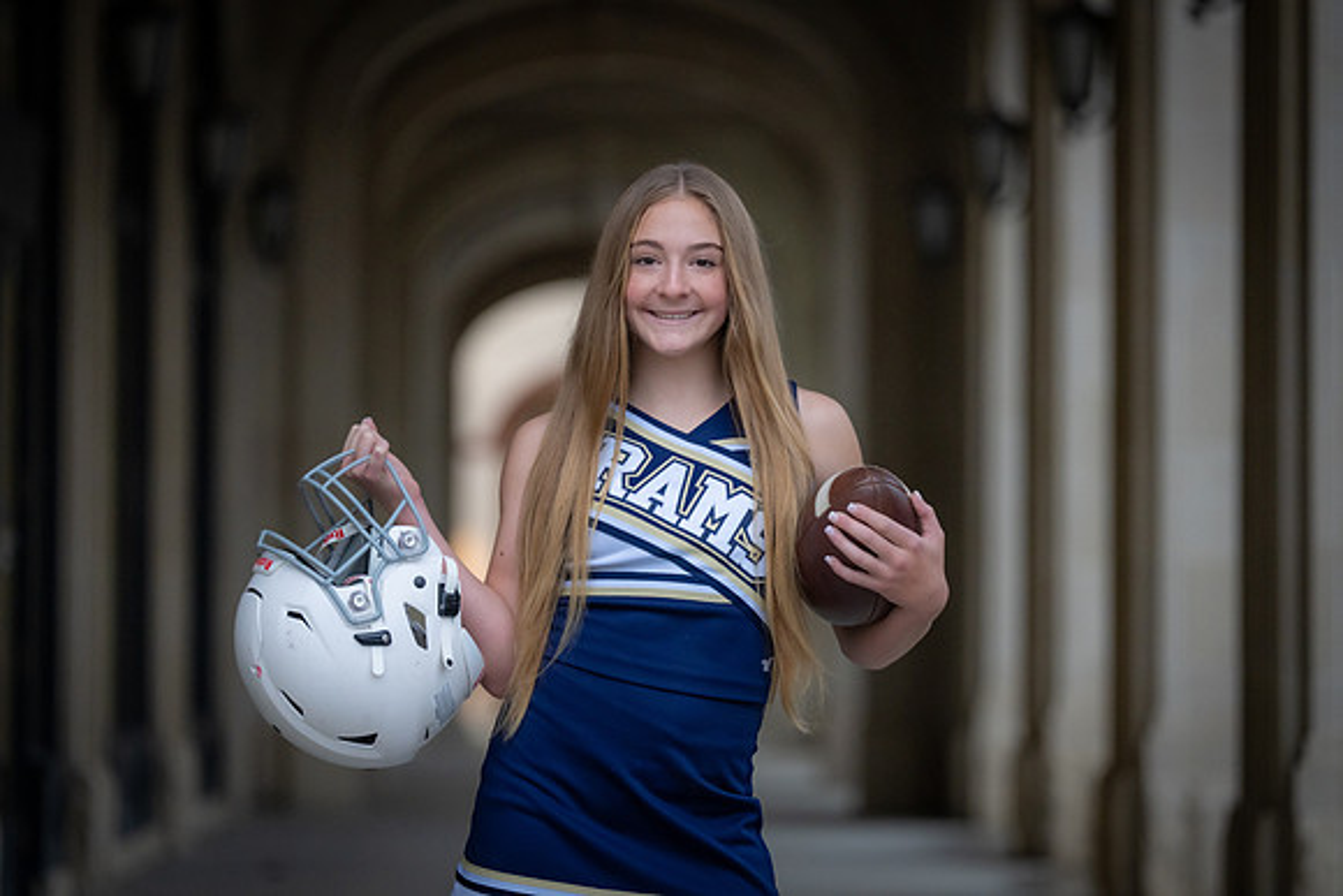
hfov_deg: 13.5
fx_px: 5672
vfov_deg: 9.0
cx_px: 672
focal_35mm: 152
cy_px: 448
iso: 2500
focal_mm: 152
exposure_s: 1/250
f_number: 2.8
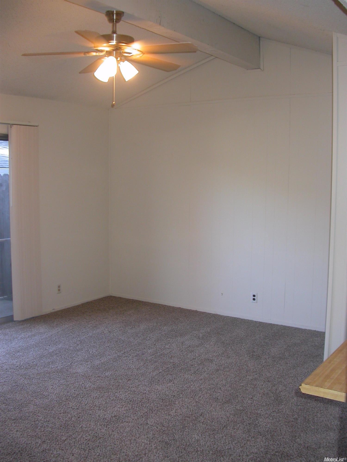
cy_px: 231
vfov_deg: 49.0
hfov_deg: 37.7
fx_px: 508
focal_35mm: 38
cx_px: 174
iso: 100
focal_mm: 7.85
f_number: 2.6
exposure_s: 1/30
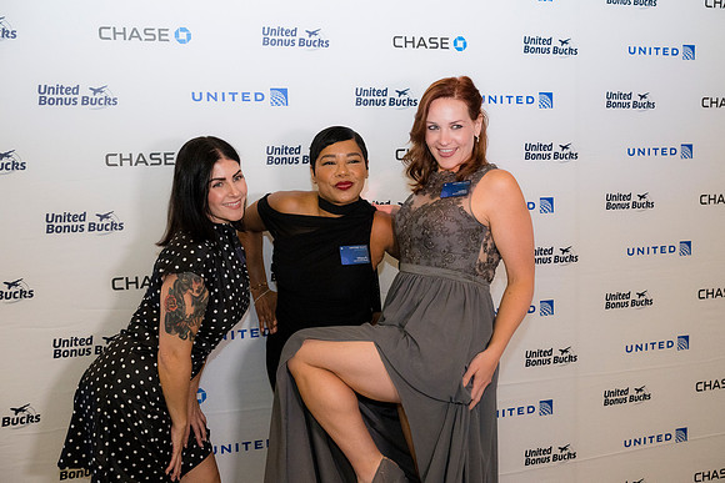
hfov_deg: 51.9
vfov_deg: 36.0
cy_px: 242
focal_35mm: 37
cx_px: 362
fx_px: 745
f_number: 4
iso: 2500
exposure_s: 1/80
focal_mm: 37
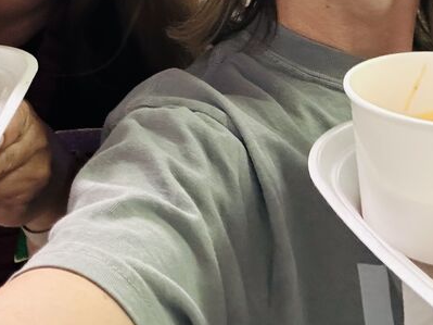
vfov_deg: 22.8
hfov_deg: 32.7
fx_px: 738
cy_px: -66
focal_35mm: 59
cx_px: 196
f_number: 1.9
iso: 400
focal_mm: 2.69
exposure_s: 1/30
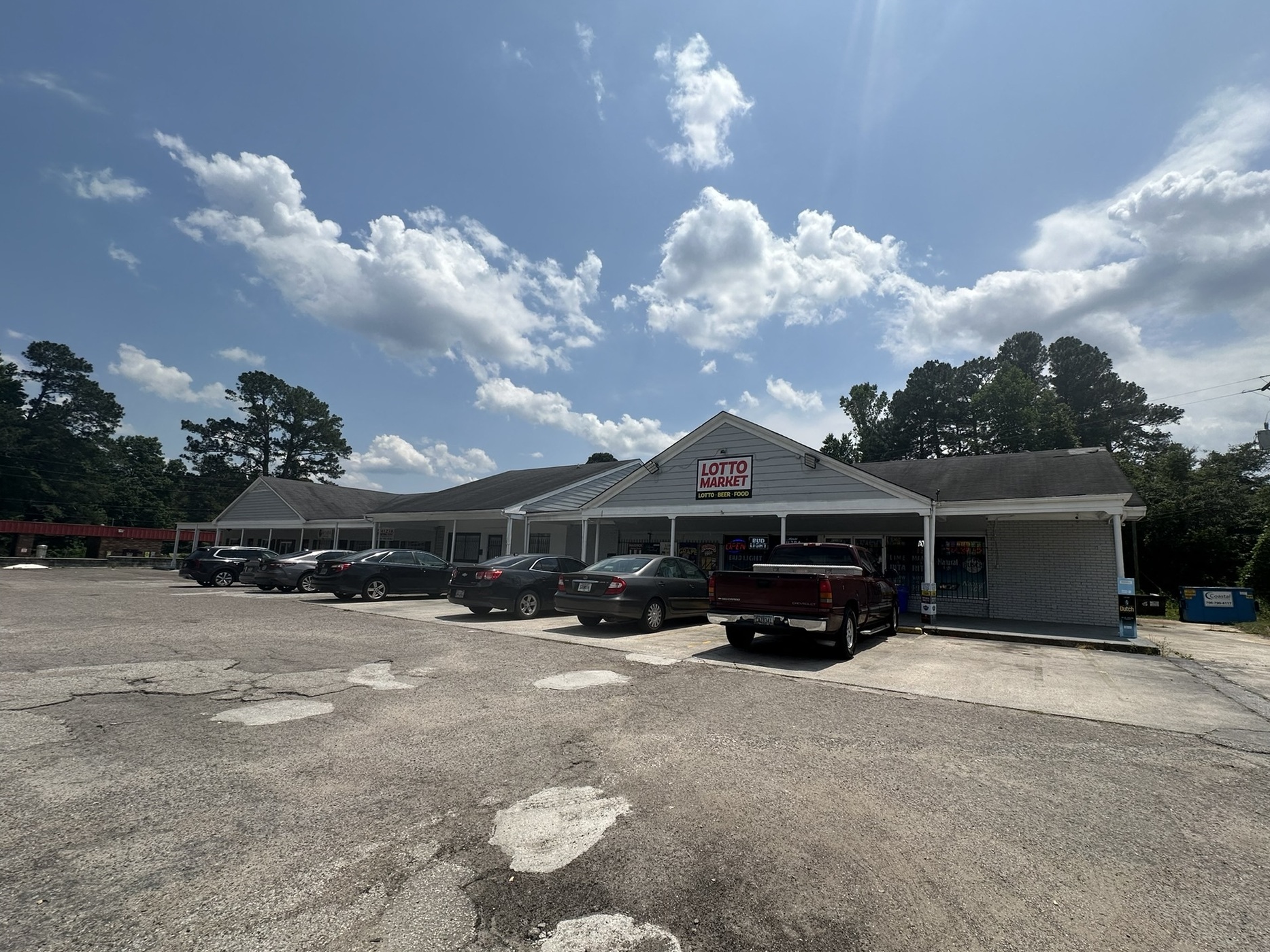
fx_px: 550
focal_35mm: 15
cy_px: 494
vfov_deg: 81.7
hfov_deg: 98.0
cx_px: 680
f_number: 2.2
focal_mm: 2.22
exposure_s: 1/4292
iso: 50
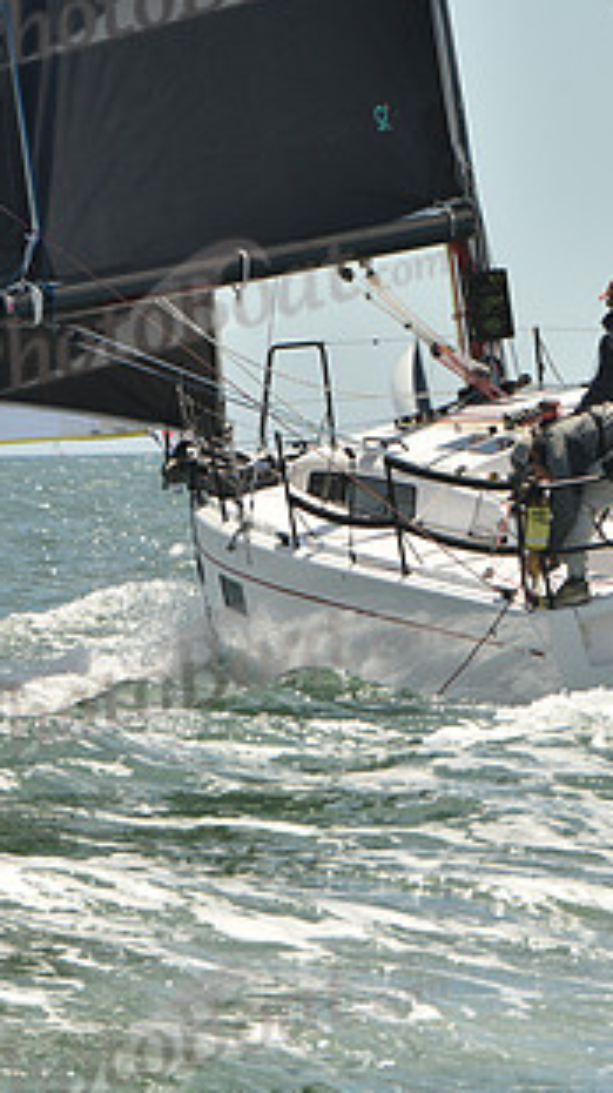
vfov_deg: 5.5
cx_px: 634
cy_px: 446
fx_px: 11346
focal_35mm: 392
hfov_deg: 3.1
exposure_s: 1/800
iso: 320
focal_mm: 200
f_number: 11
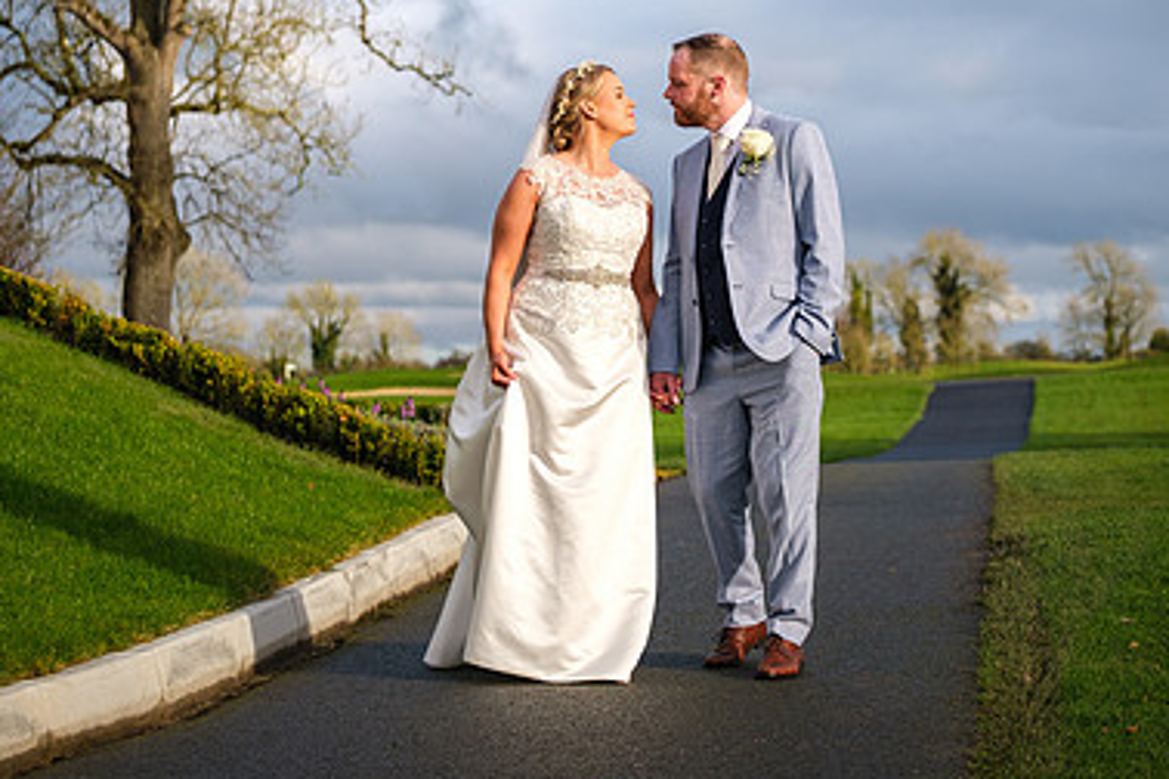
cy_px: 209
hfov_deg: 17.6
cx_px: 560
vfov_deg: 11.8
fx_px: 3766
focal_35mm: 116
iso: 160
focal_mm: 50
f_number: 2.8
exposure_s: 1/1000
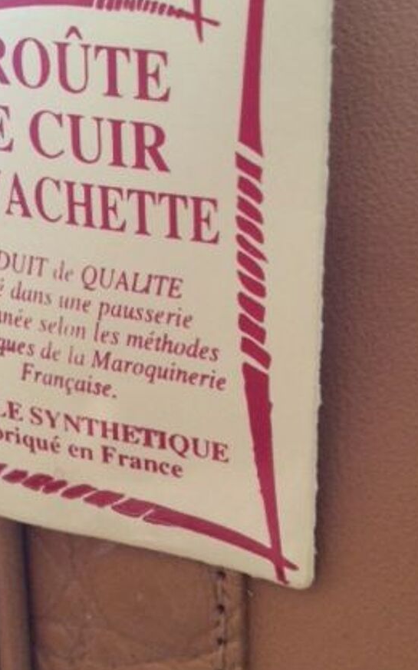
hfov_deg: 24.8
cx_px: 246
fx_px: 948
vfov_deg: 38.5
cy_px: 230
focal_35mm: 52
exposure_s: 1/25
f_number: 2.4
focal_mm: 3.3
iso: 100
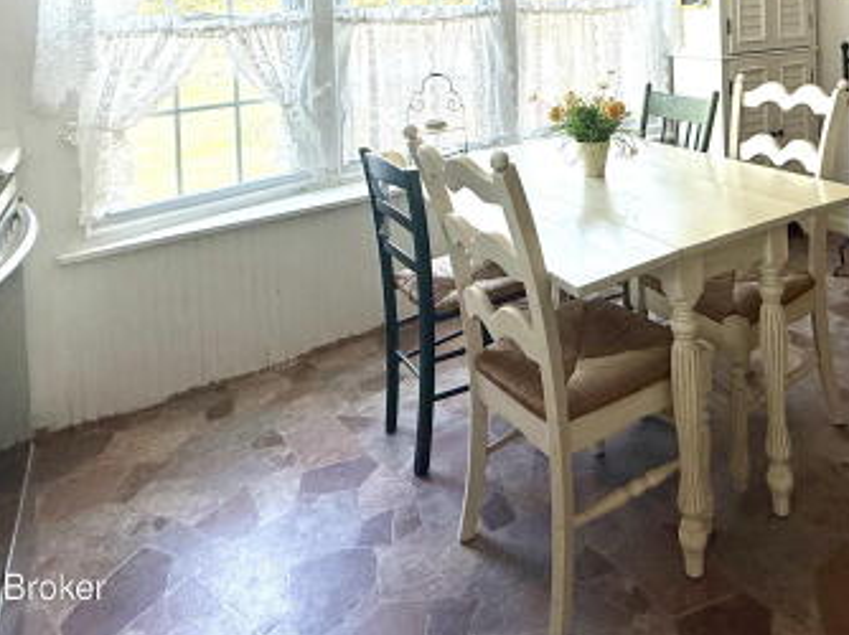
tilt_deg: -0.1
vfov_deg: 43.2
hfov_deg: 60.6
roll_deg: +1.7
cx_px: 619
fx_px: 686
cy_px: 10
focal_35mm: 28
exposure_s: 1/99
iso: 64
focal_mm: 2.22
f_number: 2.2
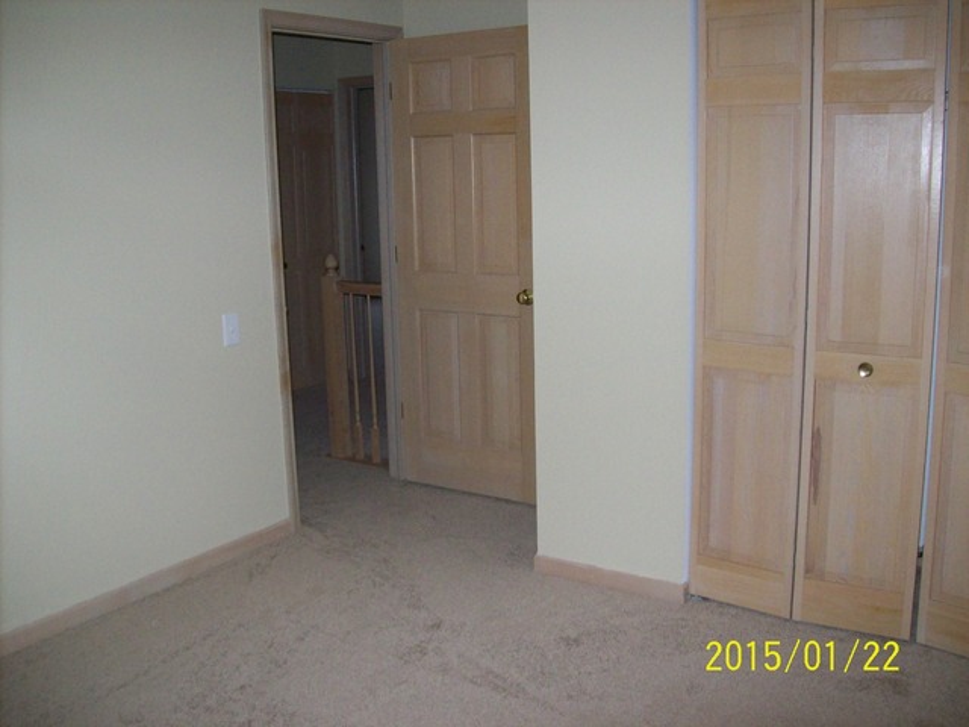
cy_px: 364
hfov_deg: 51.4
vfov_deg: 39.7
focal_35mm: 36
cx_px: 484
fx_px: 1008
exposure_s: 1/64
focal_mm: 6
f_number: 2.7
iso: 200
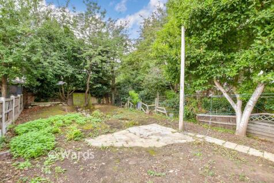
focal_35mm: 15
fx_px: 114
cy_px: 92
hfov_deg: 100.4
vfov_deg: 77.3
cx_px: 137
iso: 320
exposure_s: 1/80
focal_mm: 10
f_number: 8
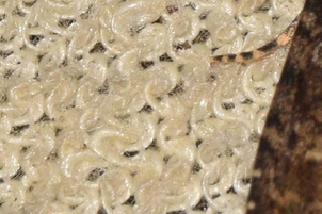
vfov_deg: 2.1
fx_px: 5962
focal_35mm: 667
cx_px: 431
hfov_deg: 3.1
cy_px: 55
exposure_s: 1/160
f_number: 16
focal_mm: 140
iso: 400
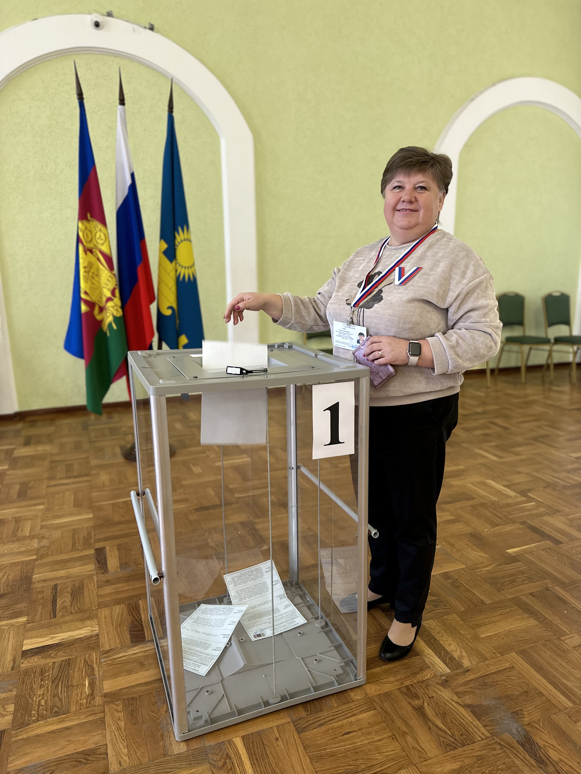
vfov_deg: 71.6
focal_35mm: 24
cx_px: 290
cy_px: 387
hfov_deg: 56.8
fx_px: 537
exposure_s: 1/50
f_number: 1.78
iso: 320
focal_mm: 6.86
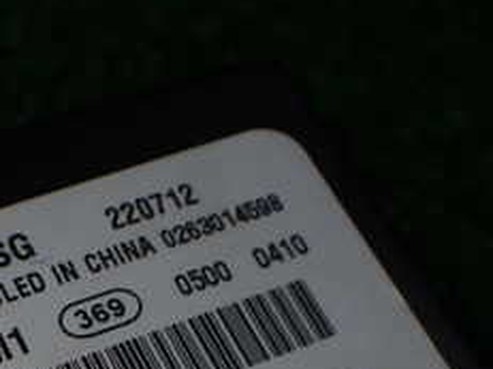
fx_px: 1110
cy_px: 471
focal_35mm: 78
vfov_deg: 17.7
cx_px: 43
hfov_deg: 24.3
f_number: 3.2
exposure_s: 1/160
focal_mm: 5.4
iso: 100
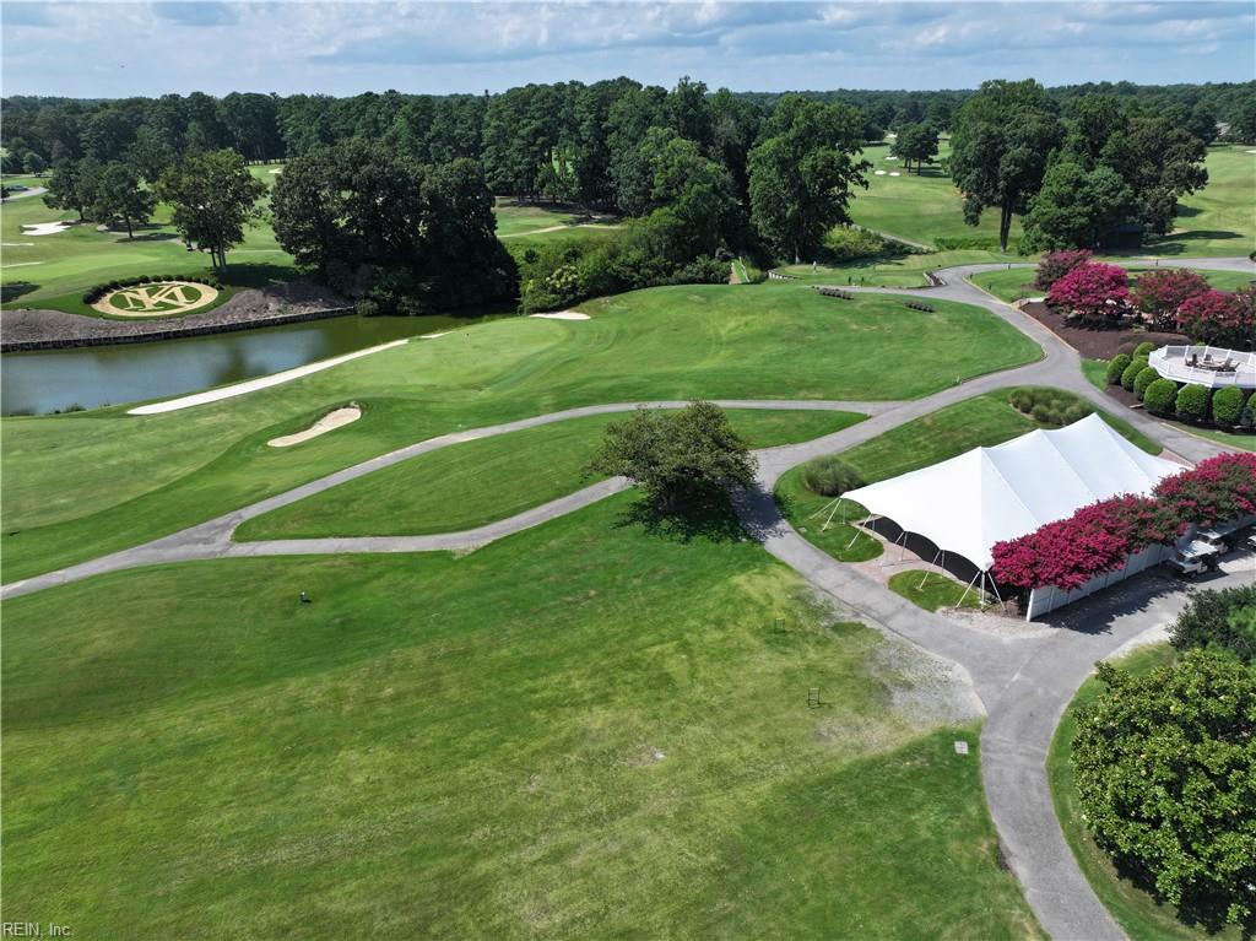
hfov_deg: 71.6
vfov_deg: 56.8
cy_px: 470
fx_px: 870
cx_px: 628
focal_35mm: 24
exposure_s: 1/2000
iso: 120
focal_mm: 12.29
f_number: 2.8
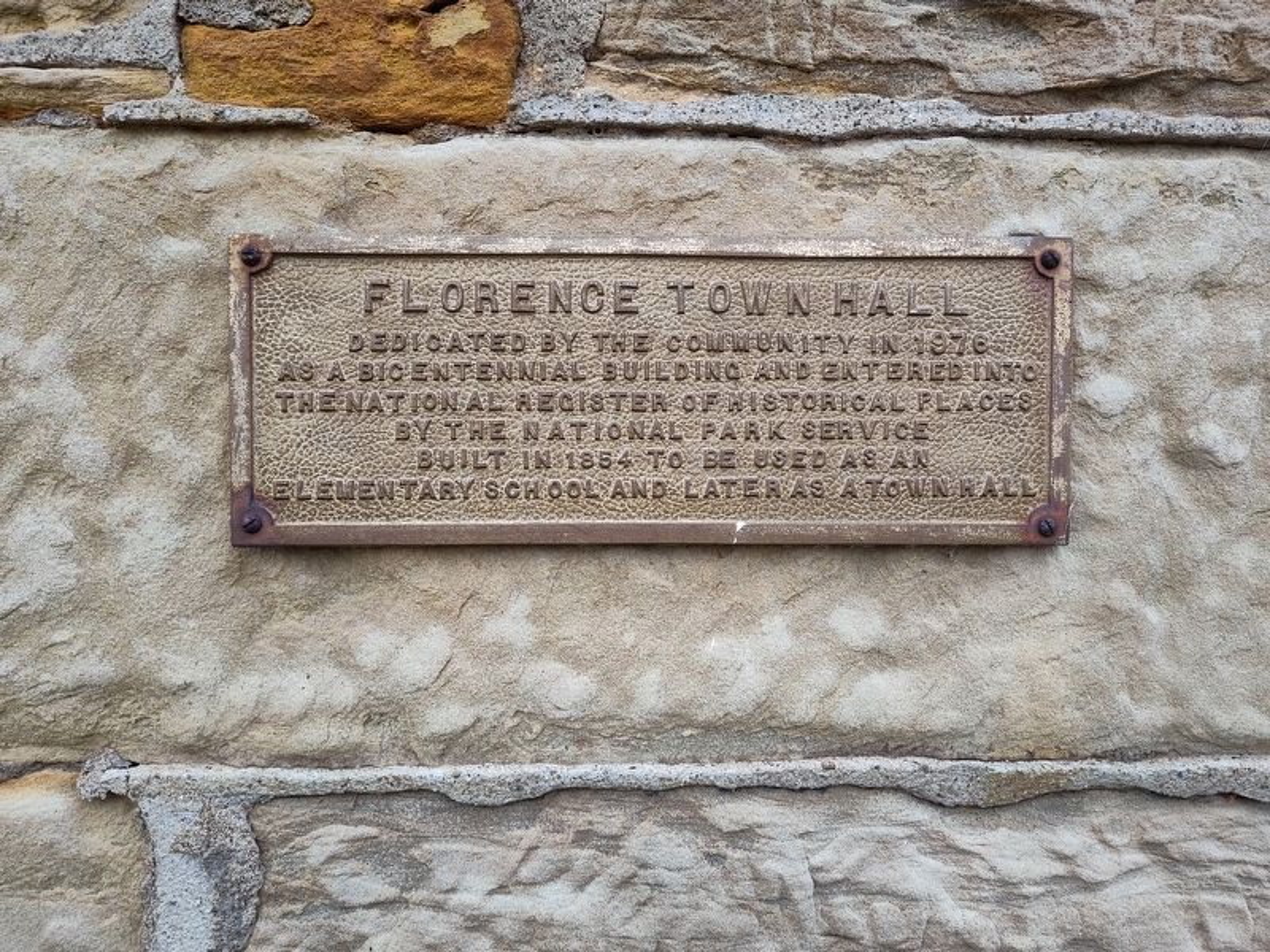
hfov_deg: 73.9
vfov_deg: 58.9
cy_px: 476
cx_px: 635
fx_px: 844
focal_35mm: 23
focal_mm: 5.56
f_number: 1.8
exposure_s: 1/120
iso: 199
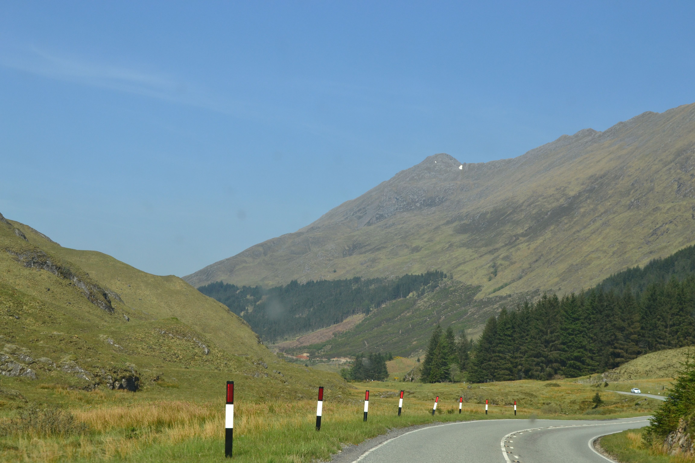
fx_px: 1042
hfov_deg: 36.9
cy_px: 232
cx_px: 348
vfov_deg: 25.1
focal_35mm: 54
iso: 400
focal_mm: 36
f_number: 10
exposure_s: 1/320
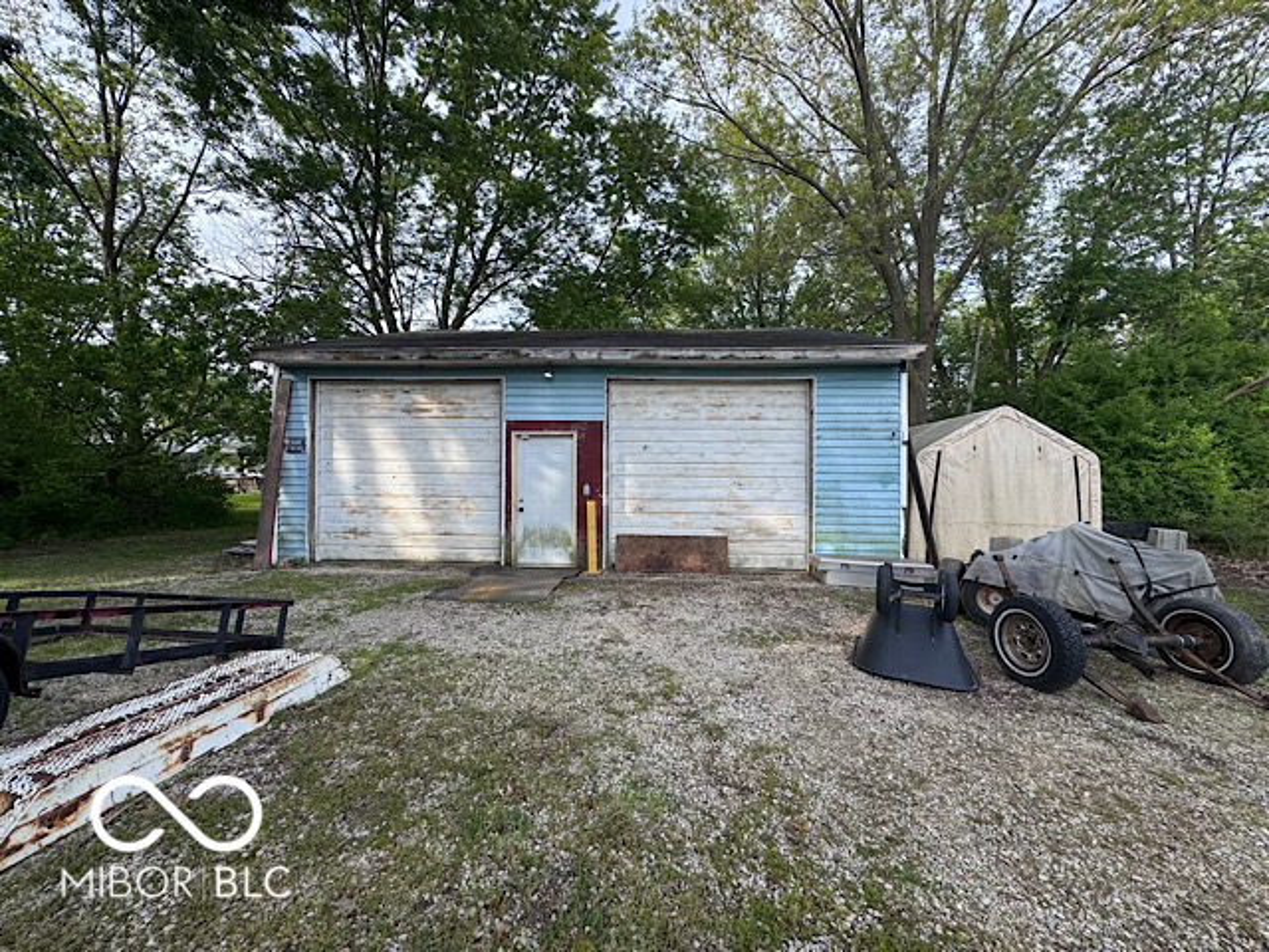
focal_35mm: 14
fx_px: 513
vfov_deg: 85.7
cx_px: 634
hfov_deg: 102.1
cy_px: 476
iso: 50
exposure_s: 1/652
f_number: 2.2
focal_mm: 2.22
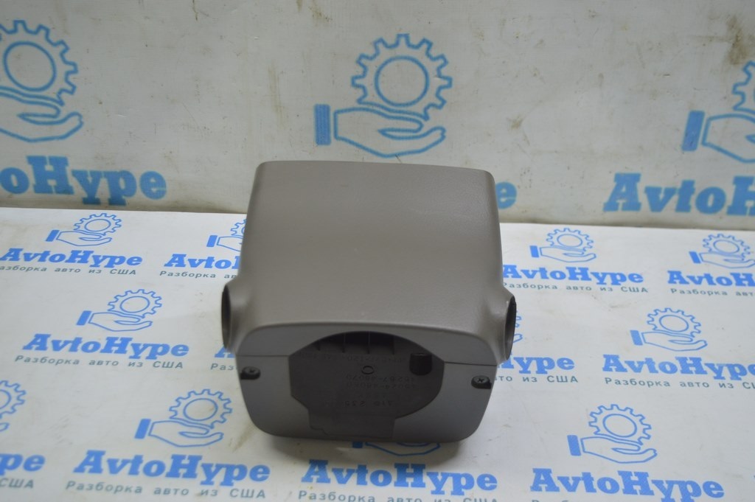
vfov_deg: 31.8
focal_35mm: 42
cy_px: 251
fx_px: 880
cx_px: 378
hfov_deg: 46.4
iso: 400
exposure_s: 1/50
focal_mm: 28
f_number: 4.2
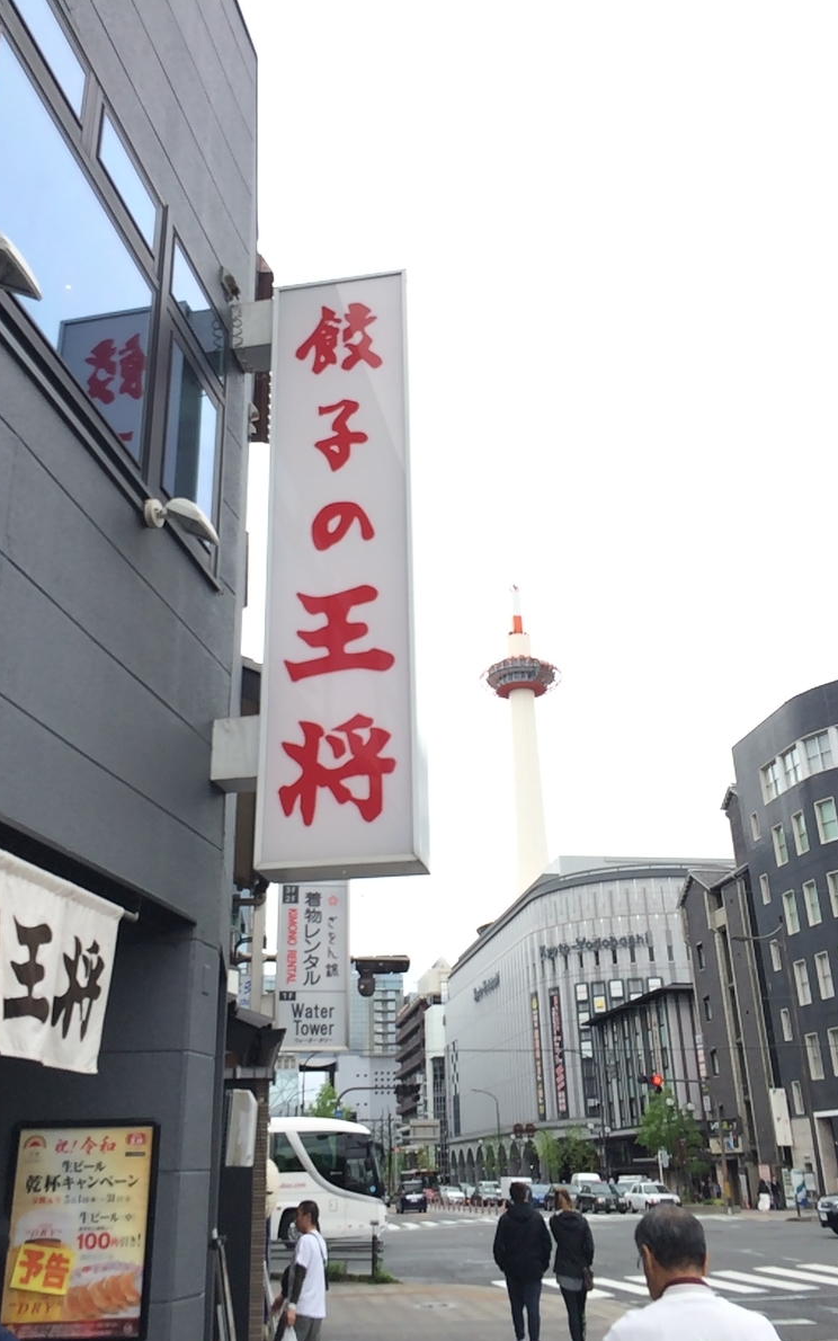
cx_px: 407
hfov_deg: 40.6
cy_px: 672
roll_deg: +1.9
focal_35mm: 31
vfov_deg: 61.2
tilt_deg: +23.8
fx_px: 1133
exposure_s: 1/1117
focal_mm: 4.15
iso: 32
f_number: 2.2
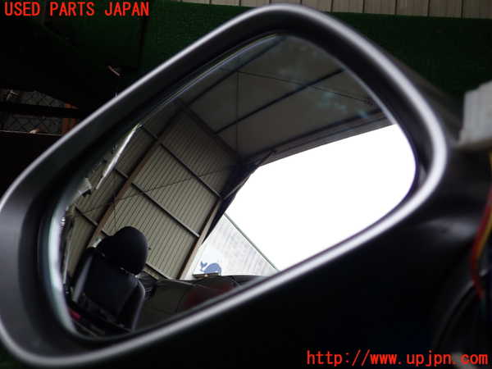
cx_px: 246
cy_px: 184
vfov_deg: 46.8
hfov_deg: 60.0
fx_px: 426
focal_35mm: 30
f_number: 2.3
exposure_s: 1/160
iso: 100
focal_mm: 5.4
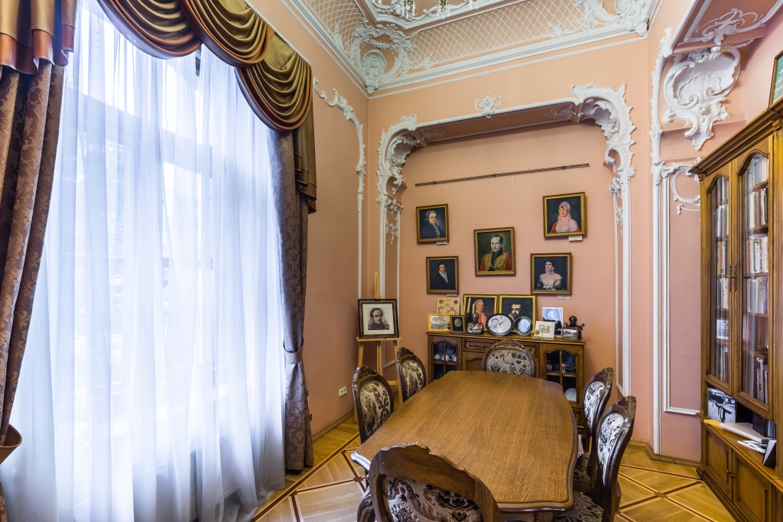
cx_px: 392
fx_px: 348
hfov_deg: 96.7
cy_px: 261
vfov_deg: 73.8
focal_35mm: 16
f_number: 9
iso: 200
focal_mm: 16
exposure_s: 1/5
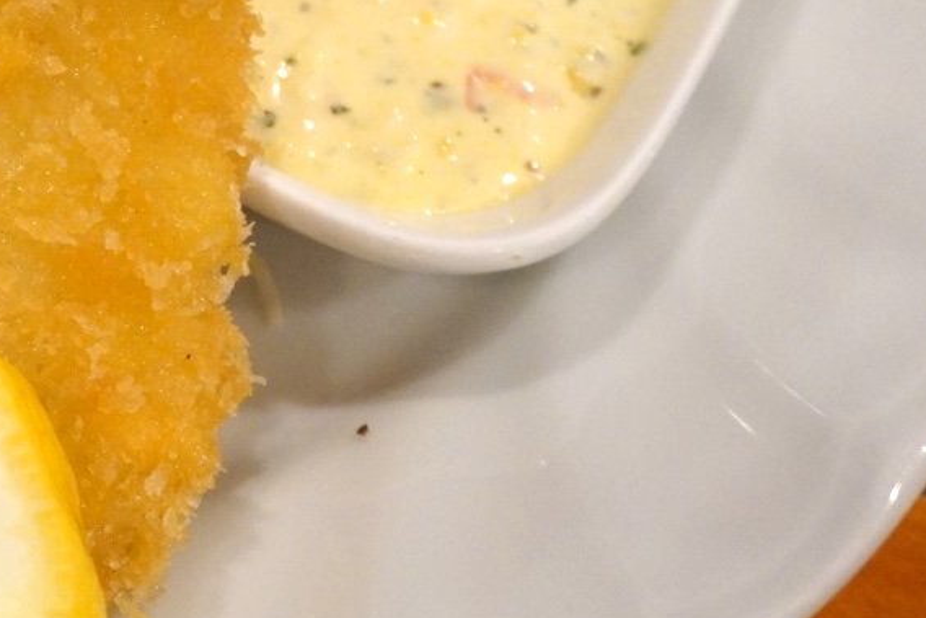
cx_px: -246
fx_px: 2856
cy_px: -126
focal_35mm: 111
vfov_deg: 12.1
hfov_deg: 17.4
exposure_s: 1/80
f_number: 6.3
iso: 2500
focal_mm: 26
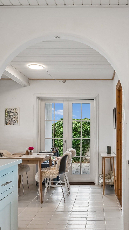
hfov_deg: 31.4
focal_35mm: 37
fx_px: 225
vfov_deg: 53.7
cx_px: 97
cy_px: 137
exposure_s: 1/40
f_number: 9
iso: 640
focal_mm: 18.5
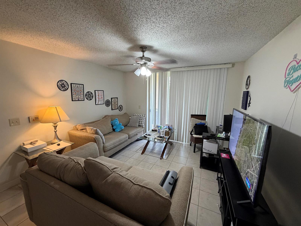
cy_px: 113
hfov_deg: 102.1
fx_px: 122
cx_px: 150
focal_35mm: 14
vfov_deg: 85.7
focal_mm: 2.22
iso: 320
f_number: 2.2
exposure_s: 1/60
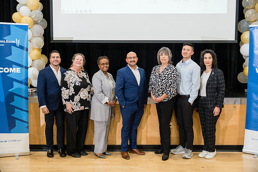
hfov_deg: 49.9
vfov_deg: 34.5
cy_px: 86
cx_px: 129
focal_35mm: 39
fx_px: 277
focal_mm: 38.7
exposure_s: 1/250
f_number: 2.8
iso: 1000
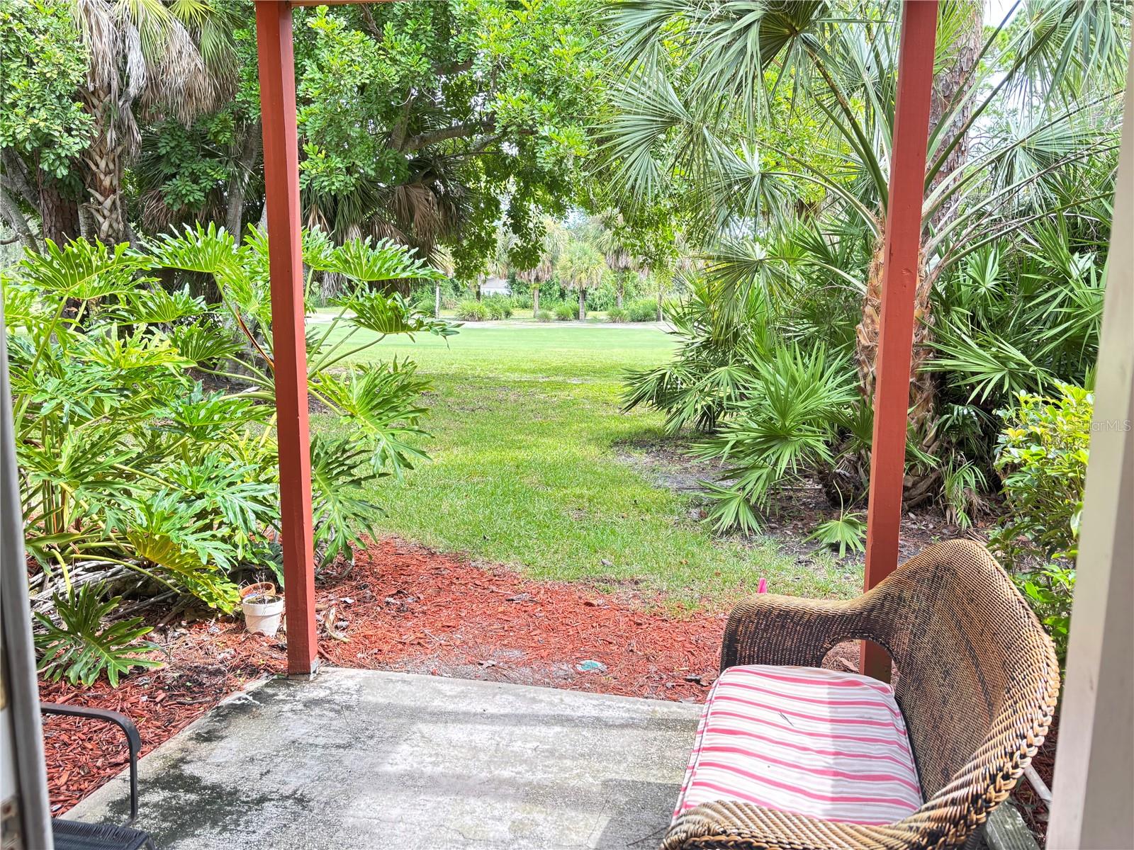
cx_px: 567
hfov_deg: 67.3
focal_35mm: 26
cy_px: 425
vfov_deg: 53.1
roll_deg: -0.9
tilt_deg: -10.1
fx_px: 852
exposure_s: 1/158
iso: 64
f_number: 1.6
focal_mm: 5.96
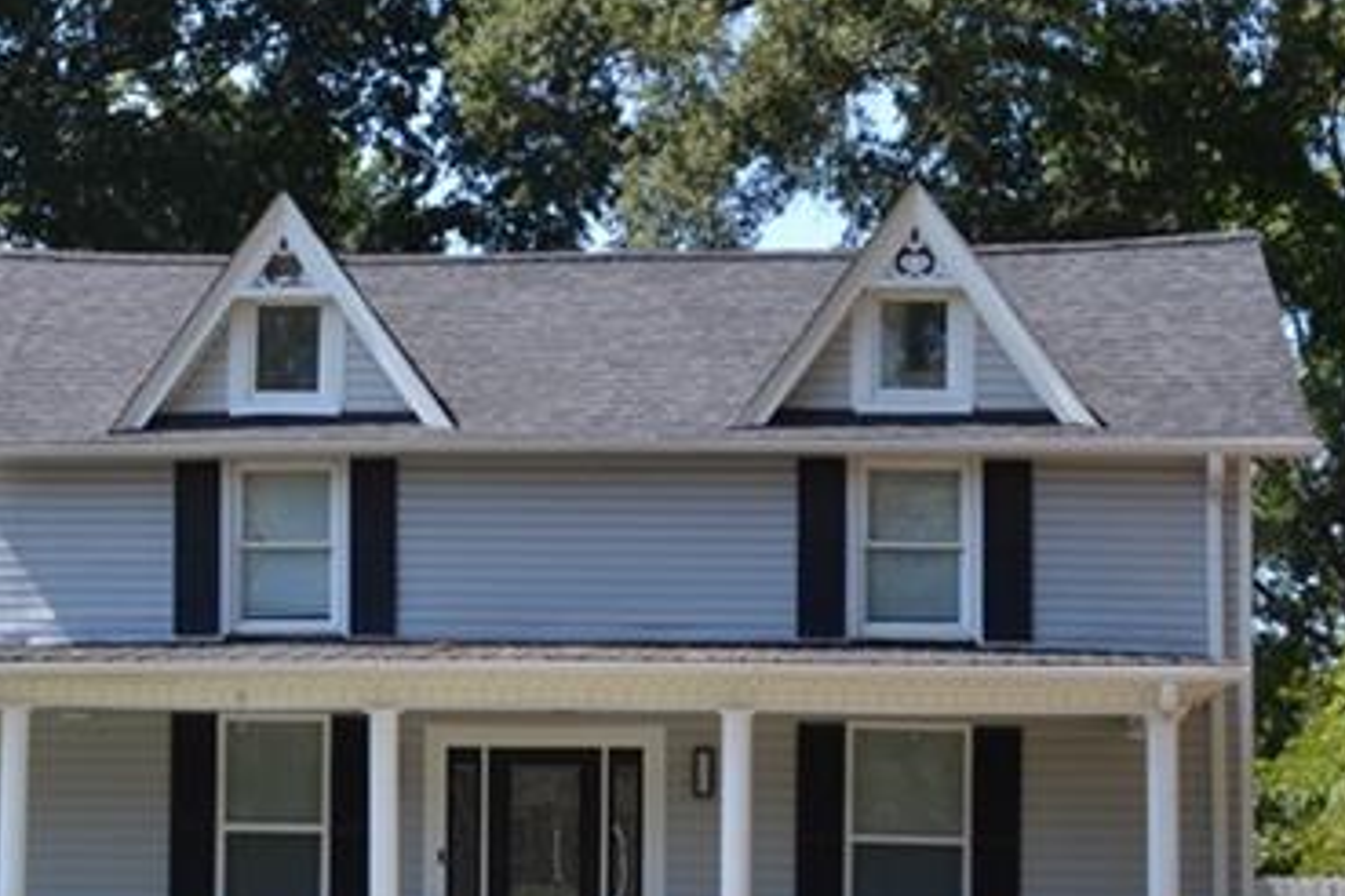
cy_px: 616
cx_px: -120
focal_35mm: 100
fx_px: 3736
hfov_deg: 19.6
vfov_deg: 13.7
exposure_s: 1/160
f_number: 6.3
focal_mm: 24
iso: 100
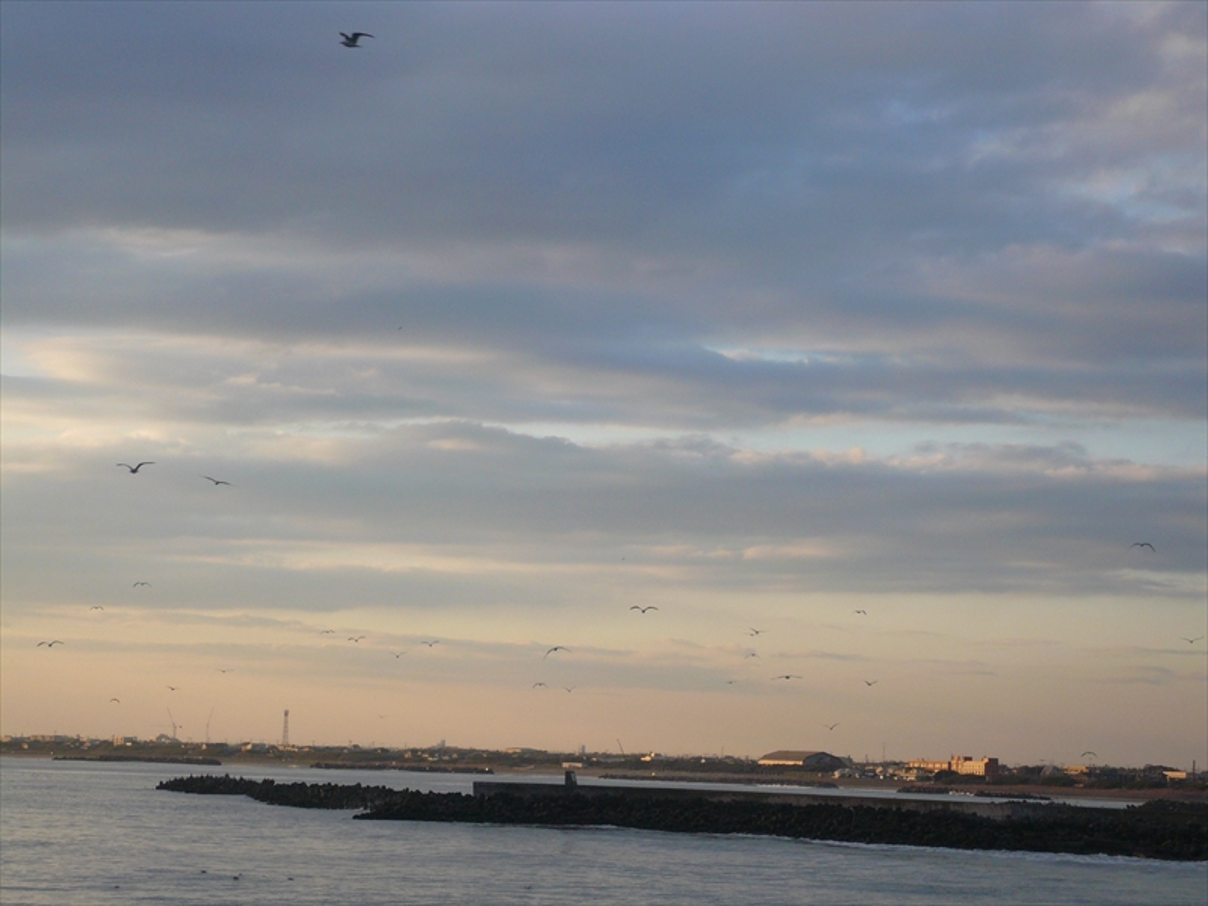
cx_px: 604
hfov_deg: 19.3
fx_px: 3560
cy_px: 453
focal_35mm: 102
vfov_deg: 14.5
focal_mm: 16.8
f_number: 5.6
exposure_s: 1/200
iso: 100
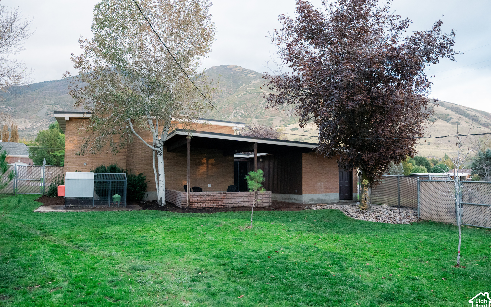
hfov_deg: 70.4
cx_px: 244
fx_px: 348
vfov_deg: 47.6
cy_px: 154
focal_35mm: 26
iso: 3200
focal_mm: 24
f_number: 4
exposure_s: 1/320
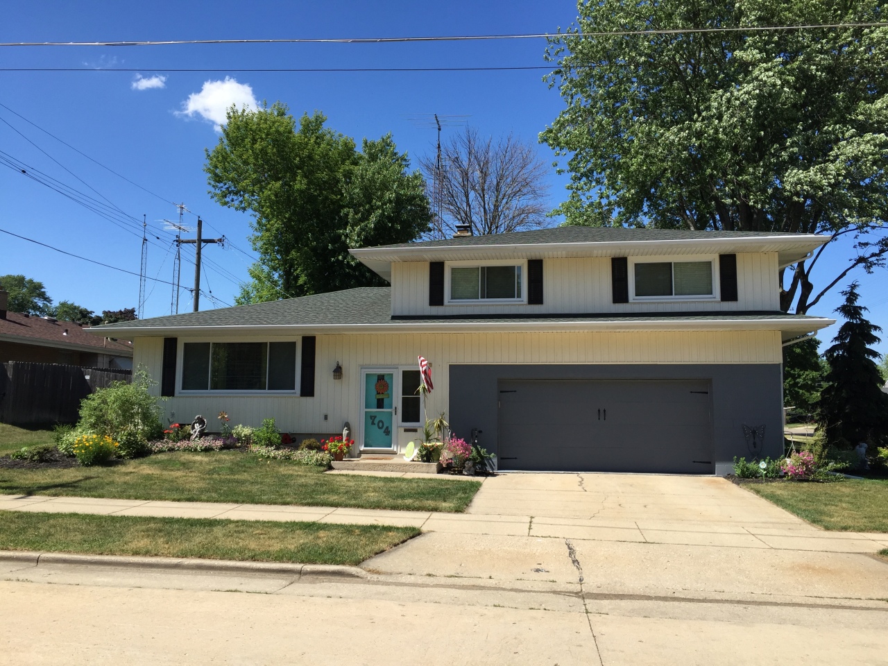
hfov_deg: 61.7
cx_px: 444
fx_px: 744
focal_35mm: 29
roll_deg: -1.4
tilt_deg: +5.5
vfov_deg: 48.2
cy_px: 333
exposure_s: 1/1582
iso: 32
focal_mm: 4.15
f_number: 2.2
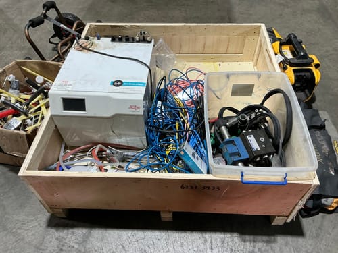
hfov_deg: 63.4
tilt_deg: -49.5
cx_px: 169
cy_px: 126
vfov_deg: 49.7
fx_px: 273
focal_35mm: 28
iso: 50
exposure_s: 1/50
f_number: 1.8
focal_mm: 3
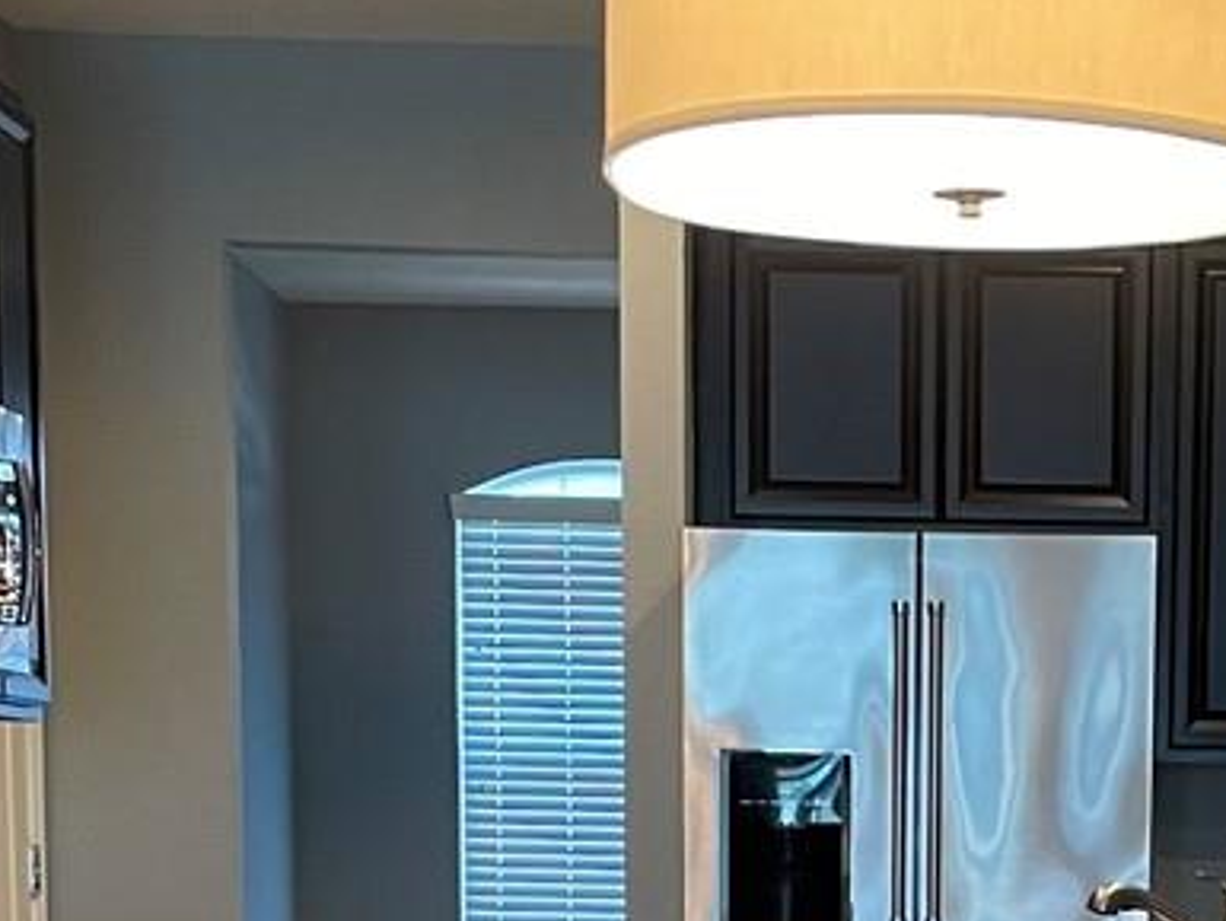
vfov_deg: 13.0
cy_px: 1386
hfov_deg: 18.0
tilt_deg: -7.6
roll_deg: -0.9
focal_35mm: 108
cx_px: 1016
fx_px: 3826
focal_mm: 4.2
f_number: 1.6
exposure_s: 1/60
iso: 160
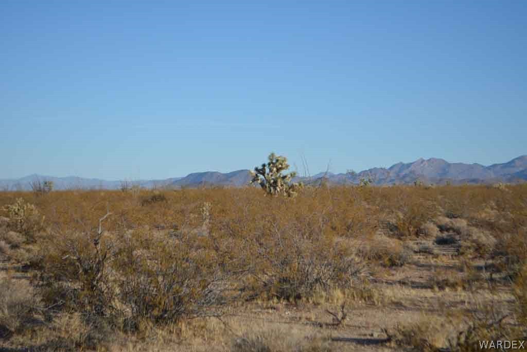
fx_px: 1208
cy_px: 176
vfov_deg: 16.6
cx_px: 264
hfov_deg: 24.6
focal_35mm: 82
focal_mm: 55
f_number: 6.3
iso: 400
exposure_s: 1/1600
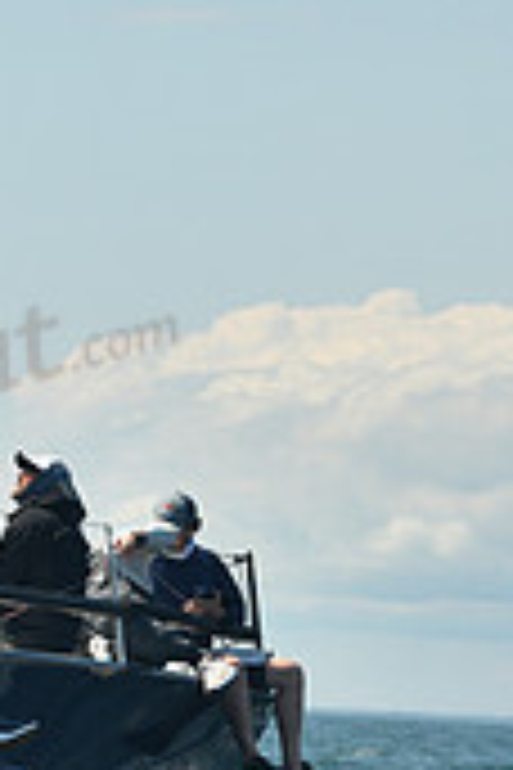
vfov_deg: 5.8
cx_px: -684
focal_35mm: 356
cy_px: 691
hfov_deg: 3.8
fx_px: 7609
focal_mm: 105
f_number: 6.3
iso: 320
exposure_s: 1/640
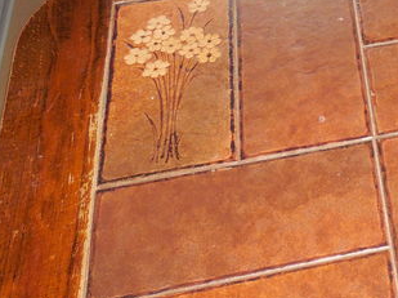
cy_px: 36
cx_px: 591
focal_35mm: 81
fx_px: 930
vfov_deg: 17.9
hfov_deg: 20.7
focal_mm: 4.5
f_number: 3.1
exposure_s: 1/25
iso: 200
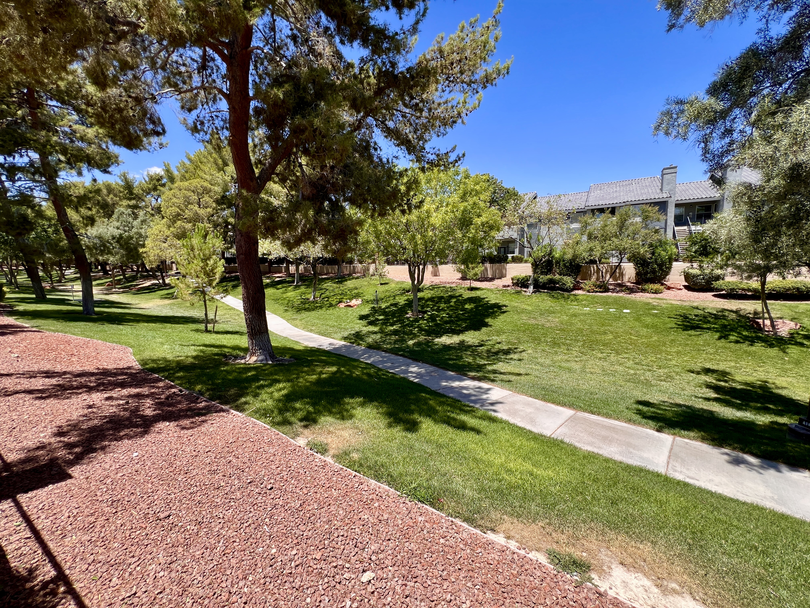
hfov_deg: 106.2
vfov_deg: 89.9
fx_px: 304
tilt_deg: -7.8
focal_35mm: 13
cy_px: 304
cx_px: 405
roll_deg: +2.1
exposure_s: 1/633
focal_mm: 1.57
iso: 32
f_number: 1.8
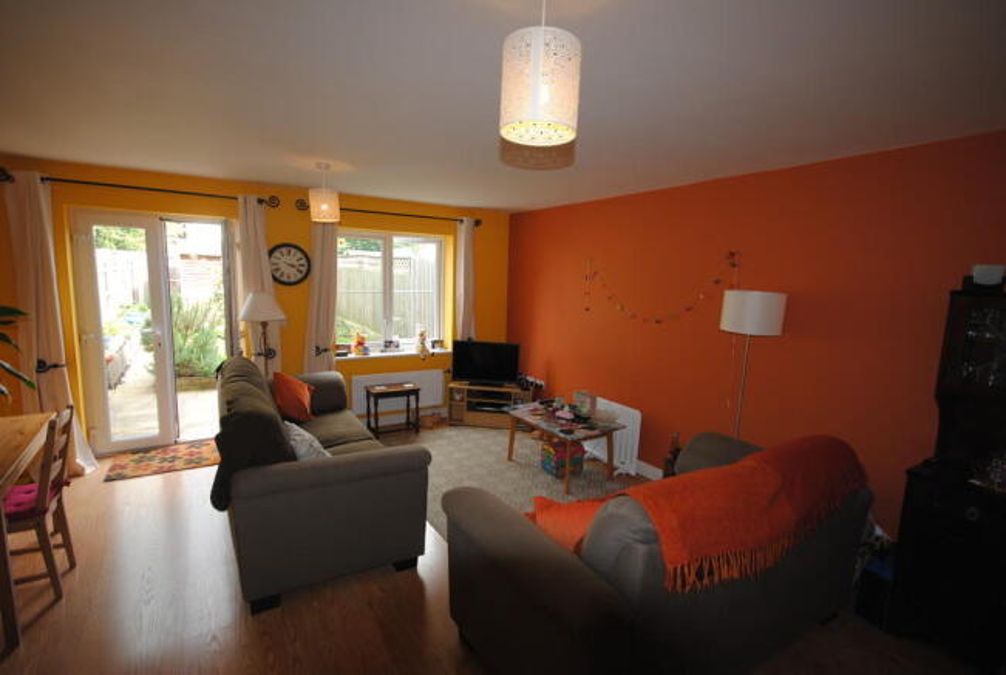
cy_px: 338
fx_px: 483
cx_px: 503
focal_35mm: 17
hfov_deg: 92.3
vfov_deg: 69.9
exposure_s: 1/60
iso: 200
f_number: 4.2
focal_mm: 11.5
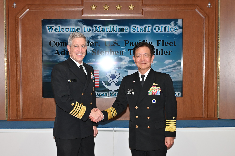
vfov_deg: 35.0
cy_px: 78
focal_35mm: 38
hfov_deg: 50.7
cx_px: 118
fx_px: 248
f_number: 8
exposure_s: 1/125
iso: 1600
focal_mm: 38
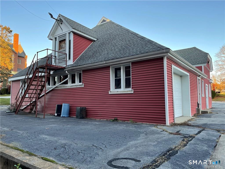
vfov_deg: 53.1
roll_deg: +0.6
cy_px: 84
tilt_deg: +4.3
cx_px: 112
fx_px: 169
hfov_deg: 67.3
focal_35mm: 26
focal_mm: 5.1
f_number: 1.6
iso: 32
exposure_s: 1/178
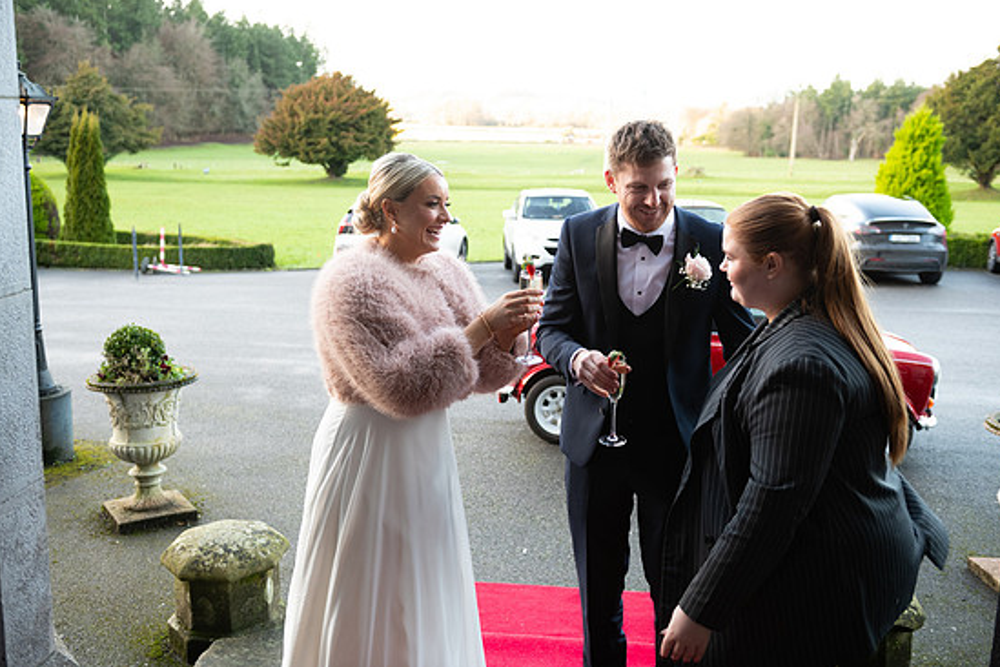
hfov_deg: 51.9
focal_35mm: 37
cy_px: 318
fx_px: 1028
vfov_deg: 35.9
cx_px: 490
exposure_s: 1/160
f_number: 3.5
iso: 800
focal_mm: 35
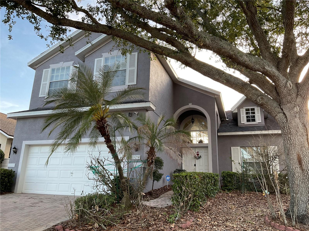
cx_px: 154
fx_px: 259
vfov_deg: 48.2
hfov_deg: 61.7
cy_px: 116
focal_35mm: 29
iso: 32
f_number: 1.8
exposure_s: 1/120
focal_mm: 3
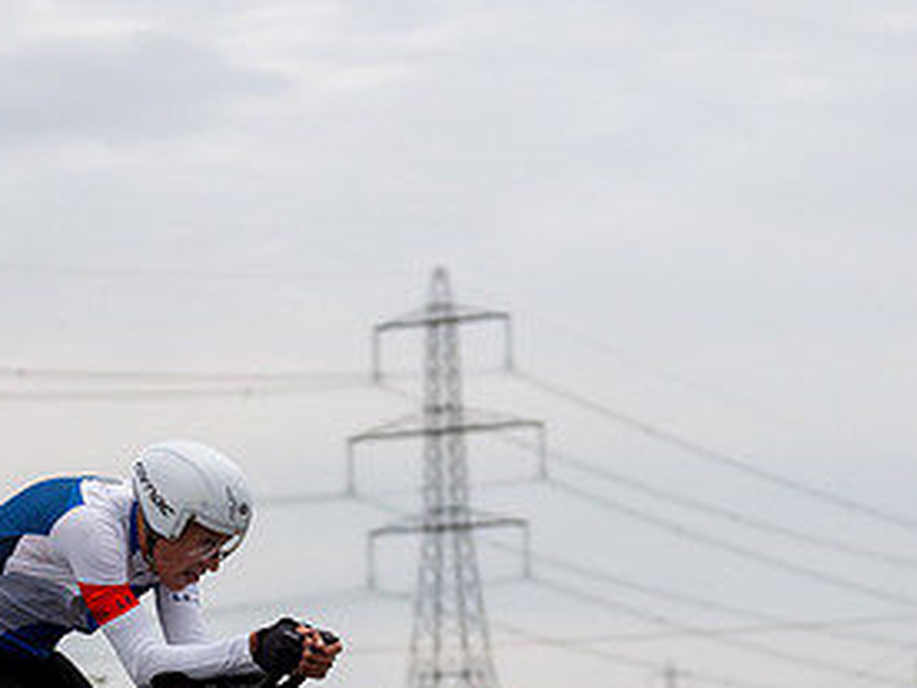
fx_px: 4212
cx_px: 54
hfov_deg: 12.3
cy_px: 628
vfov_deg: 9.3
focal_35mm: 159
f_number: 3.2
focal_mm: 70
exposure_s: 1/800
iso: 1600
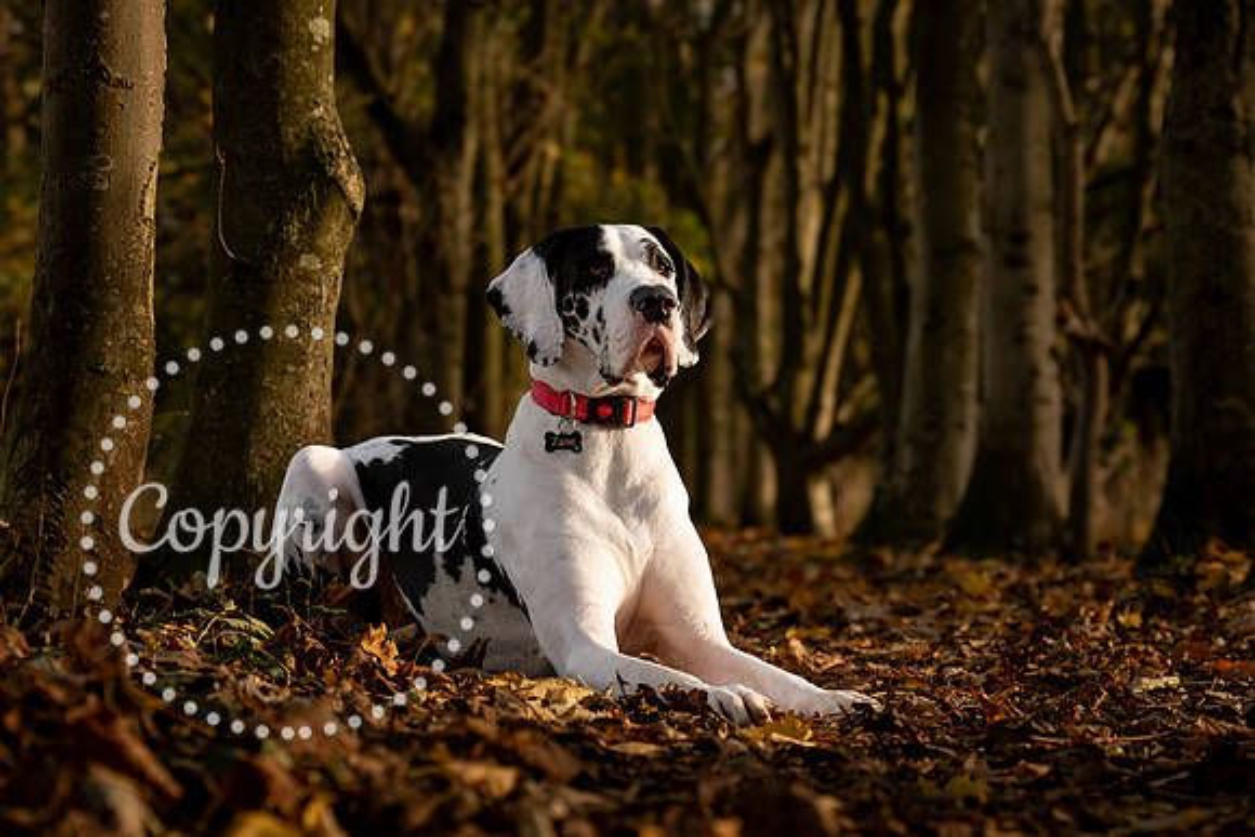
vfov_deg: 15.8
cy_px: 379
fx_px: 3015
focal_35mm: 86
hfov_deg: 23.5
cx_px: 626
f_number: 4
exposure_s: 1/320
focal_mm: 70
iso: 100
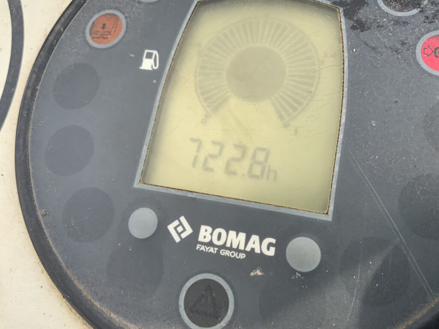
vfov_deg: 48.2
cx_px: 220
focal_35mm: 29
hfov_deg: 61.7
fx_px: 368
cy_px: 164
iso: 16
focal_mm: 3
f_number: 1.8
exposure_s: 1/389
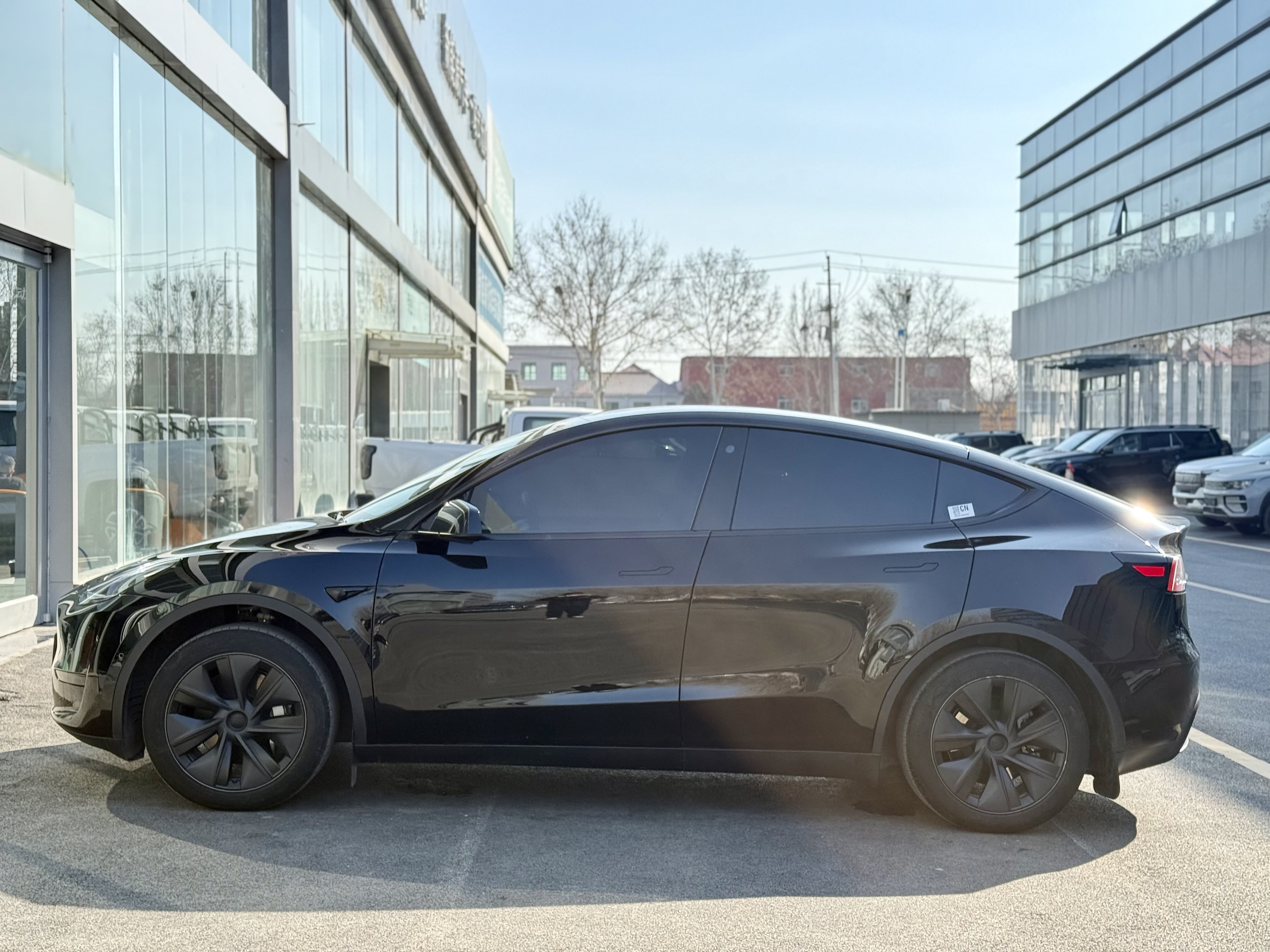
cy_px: 476
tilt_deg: +0.4
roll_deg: +0.8
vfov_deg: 30.3
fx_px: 1761
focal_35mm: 48
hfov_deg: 39.7
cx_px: 635
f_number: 1.78
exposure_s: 1/1377
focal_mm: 6.76
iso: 80
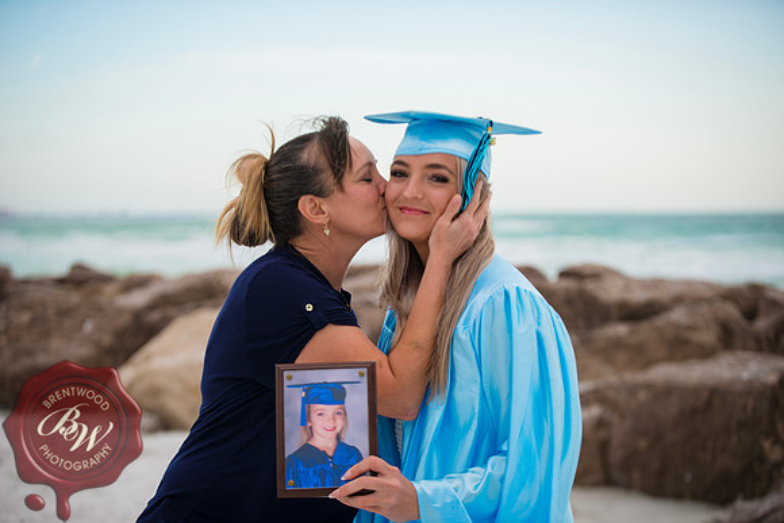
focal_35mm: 70
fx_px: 1525
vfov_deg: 19.5
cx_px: 392
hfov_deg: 28.8
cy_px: 262
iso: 100
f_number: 2.8
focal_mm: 70
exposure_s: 1/400
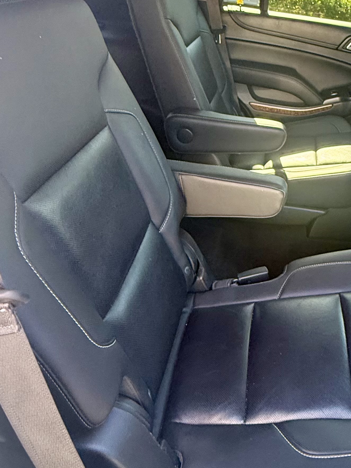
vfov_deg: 56.3
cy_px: 181
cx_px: 295
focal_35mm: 32
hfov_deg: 41.7
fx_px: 433
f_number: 2.2
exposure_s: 1/99
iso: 320
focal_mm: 2.22
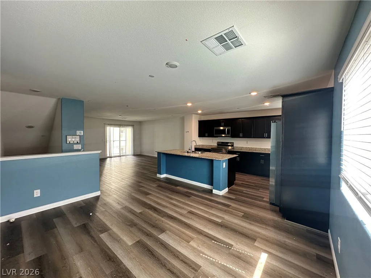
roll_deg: -0.5
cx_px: 186
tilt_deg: -1.2
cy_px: 139
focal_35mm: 14
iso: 160
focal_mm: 2.22
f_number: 2.2
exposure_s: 1/120
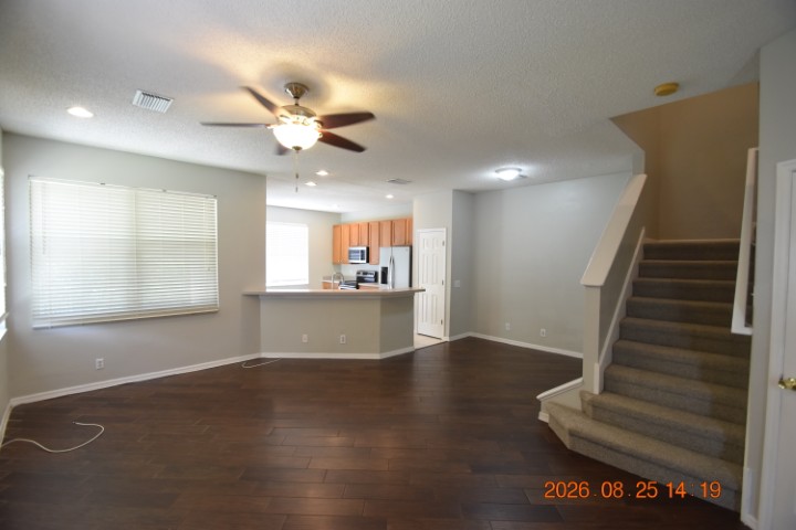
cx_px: 398
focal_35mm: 15
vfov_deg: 77.3
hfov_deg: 100.4
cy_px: 265
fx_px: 332
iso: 900
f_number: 3.5
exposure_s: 1/60
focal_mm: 10
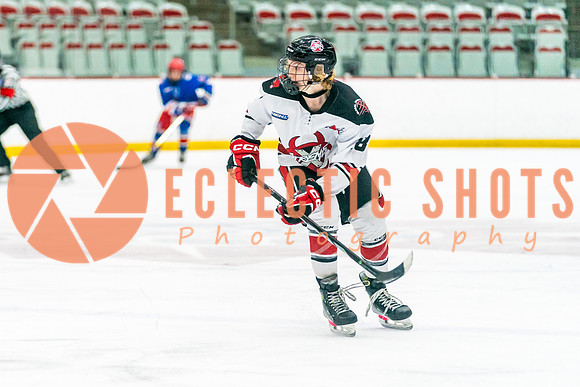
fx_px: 3809
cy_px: 223
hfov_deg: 8.7
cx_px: 159
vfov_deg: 5.8
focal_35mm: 236
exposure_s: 1/1000
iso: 3200
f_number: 2.8
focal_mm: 162
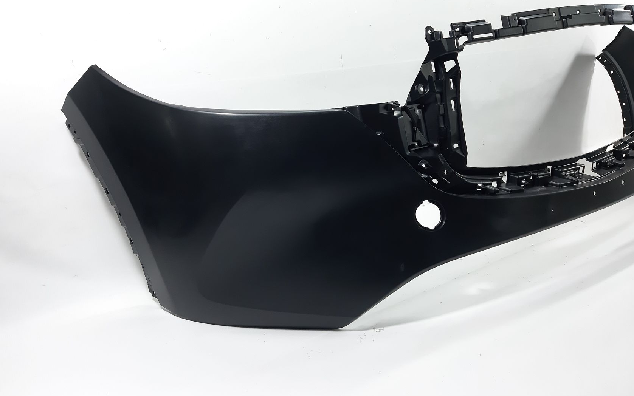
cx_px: 315
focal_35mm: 29
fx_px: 501
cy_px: 164
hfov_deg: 64.6
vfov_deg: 43.0
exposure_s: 1/50
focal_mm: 3.93
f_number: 1.7
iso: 80
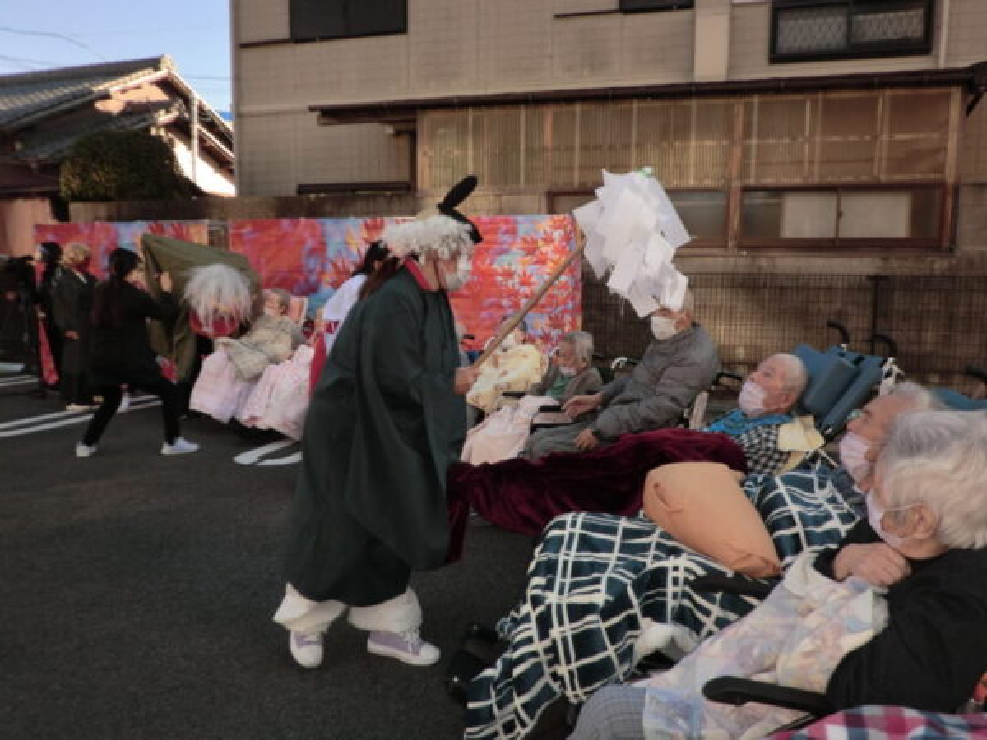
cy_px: 370
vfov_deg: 53.1
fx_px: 741
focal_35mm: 26
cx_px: 494
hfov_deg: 67.3
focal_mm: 4.7
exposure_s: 1/320
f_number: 2.8
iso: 50
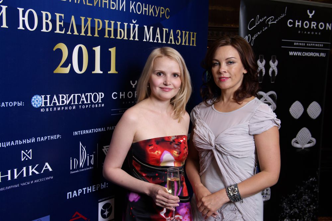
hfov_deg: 45.0
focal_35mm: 44
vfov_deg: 30.8
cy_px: 110
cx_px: 166
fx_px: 401
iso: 200
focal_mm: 29
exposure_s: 1/60
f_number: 8
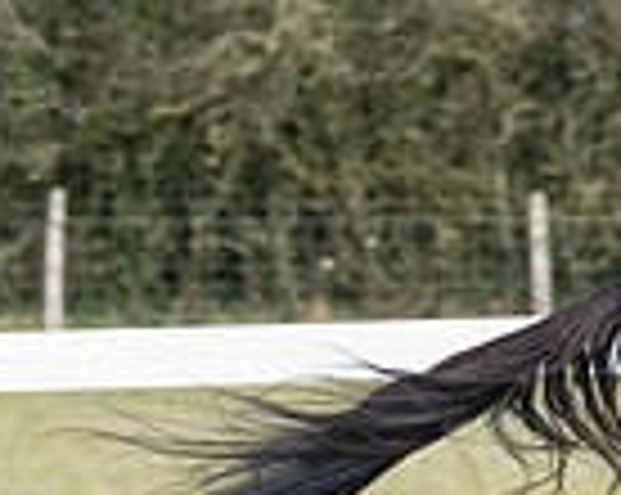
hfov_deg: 2.4
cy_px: 590
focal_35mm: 803
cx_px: 1620
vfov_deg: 1.9
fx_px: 14738
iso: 400
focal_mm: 91
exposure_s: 1/1000
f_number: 5
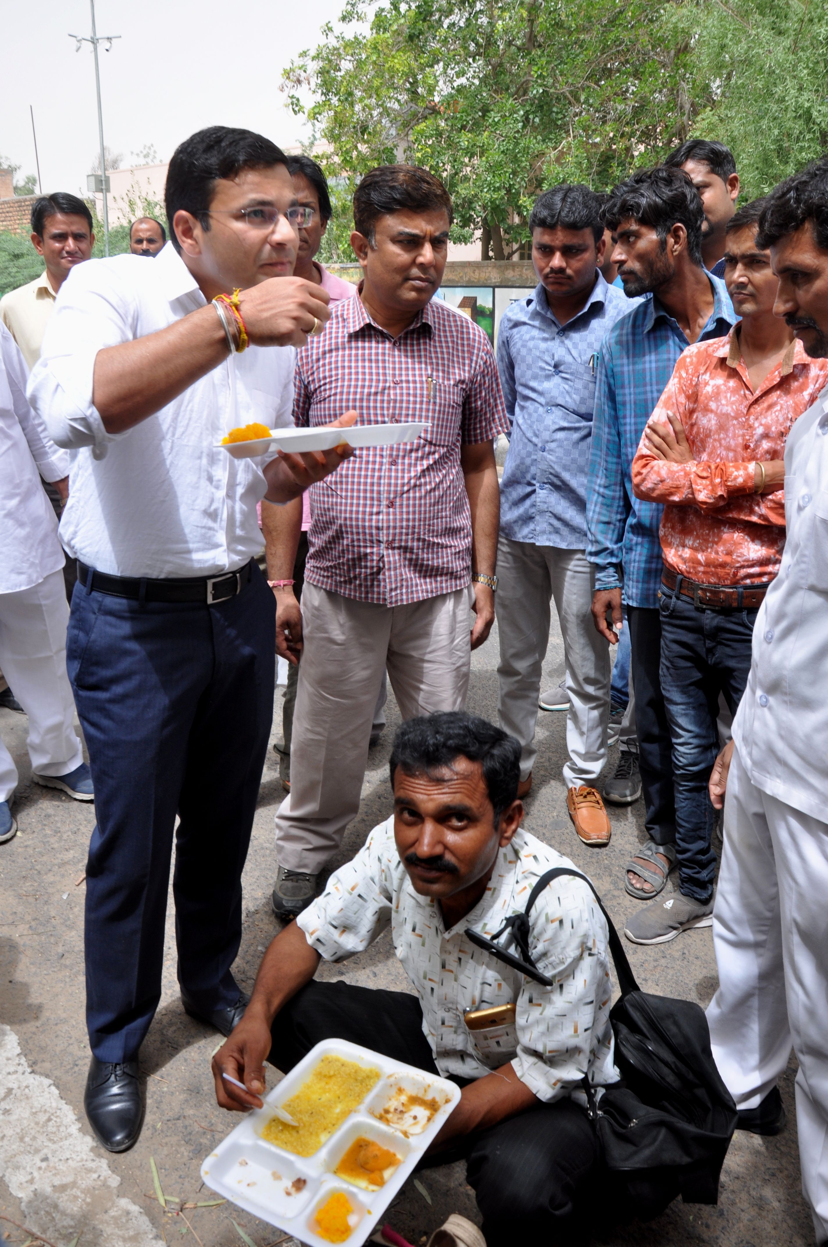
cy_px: 624
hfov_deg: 47.8
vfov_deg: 67.4
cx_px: 414
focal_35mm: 27
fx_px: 934
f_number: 9
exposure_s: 1/160
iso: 250
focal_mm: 18
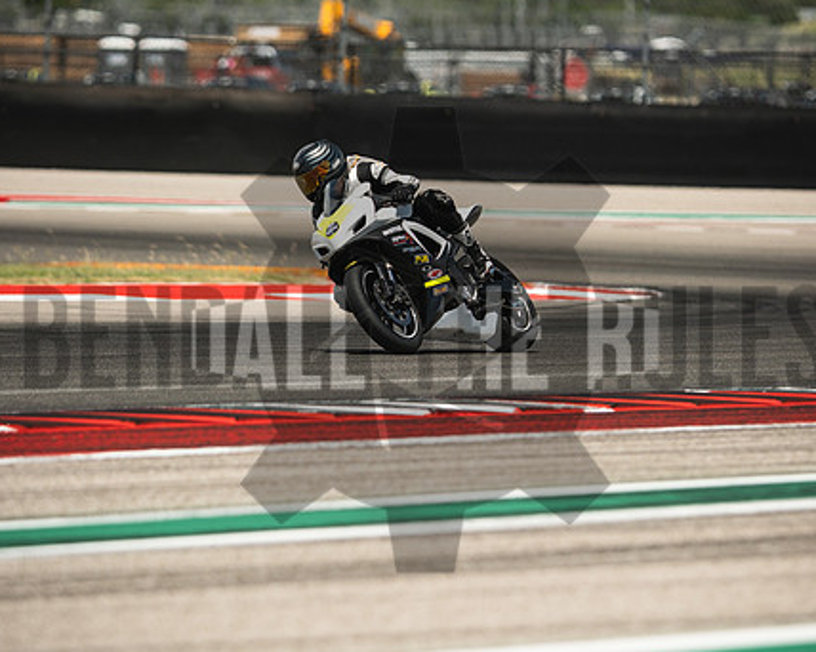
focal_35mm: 382
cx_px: 425
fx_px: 9221
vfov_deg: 4.0
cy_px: 340
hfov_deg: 5.1
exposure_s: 1/2000
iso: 160
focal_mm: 200
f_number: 2.5
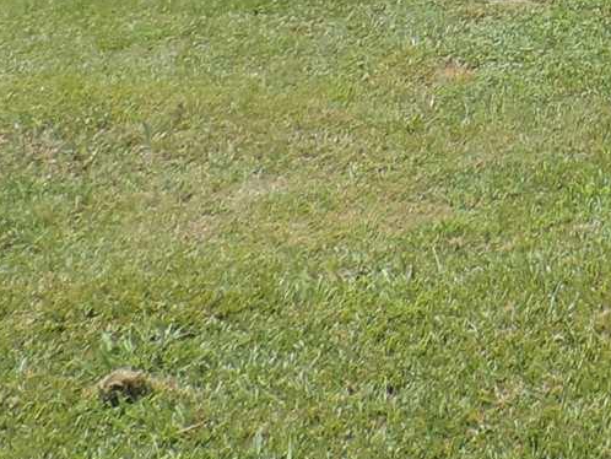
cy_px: -495
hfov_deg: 12.6
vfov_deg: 9.3
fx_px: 2614
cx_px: 956
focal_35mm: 148
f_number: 3
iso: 80
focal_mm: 4.3
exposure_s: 1/800
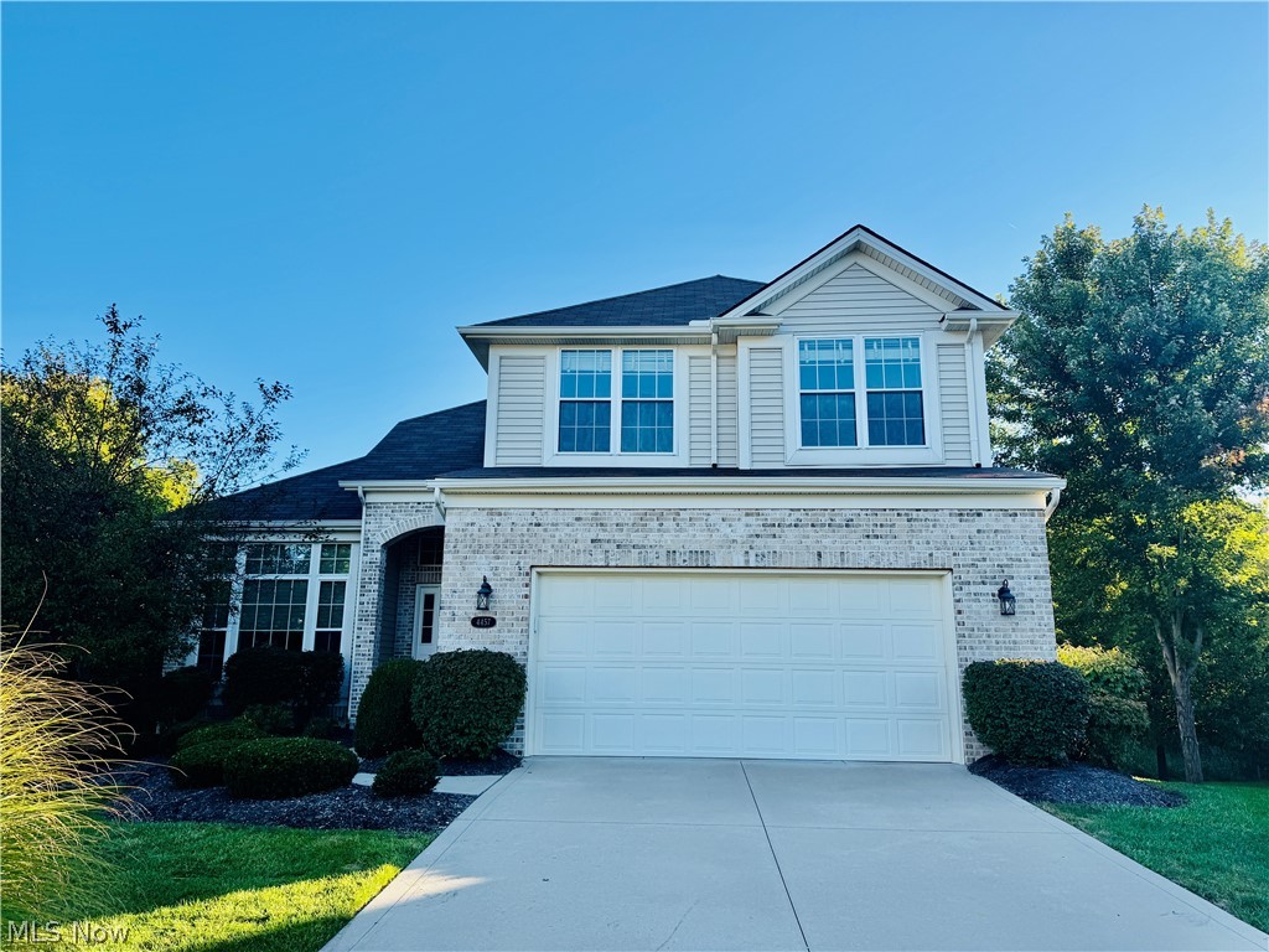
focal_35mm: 24
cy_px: 476
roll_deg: +0.2
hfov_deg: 71.6
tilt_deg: +11.4
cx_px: 634
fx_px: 880
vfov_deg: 56.8
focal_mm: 6.76
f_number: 1.78
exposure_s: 1/1437
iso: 80
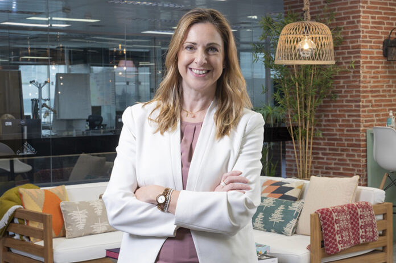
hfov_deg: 29.7
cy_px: 132
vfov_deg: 20.0
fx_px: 747
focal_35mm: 68
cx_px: 198
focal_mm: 68
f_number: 14
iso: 1000
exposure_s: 1/13
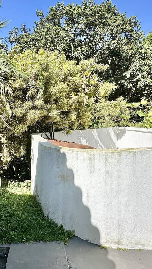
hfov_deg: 41.8
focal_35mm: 27
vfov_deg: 69.6
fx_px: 193
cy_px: 118
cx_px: 40
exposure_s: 1/1383
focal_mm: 2.22
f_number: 2.2
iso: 50
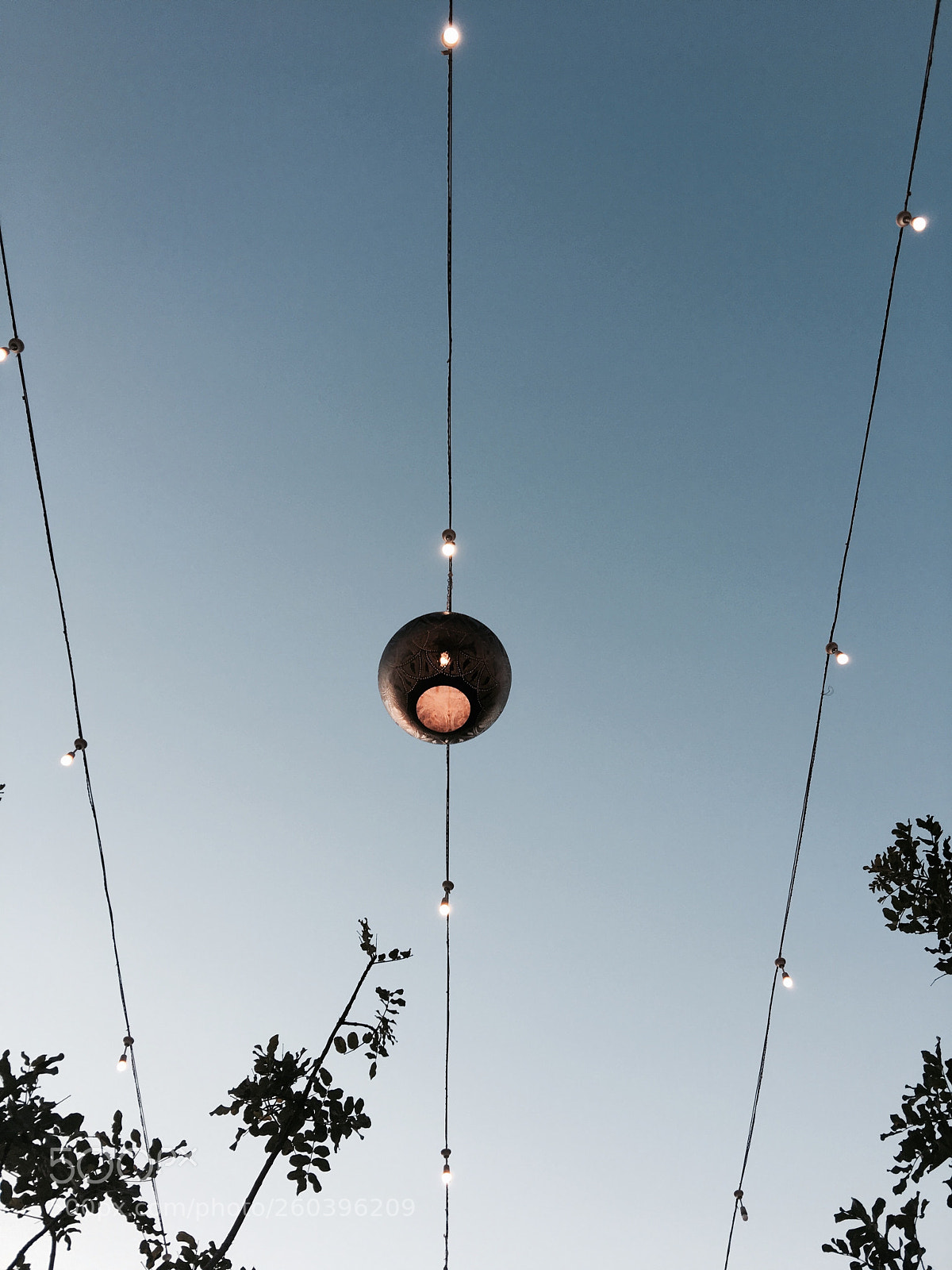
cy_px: 635
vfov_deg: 61.7
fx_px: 1063
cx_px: 476
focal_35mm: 29
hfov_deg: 48.2
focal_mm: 4.15
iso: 25
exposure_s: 1/111
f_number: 2.2
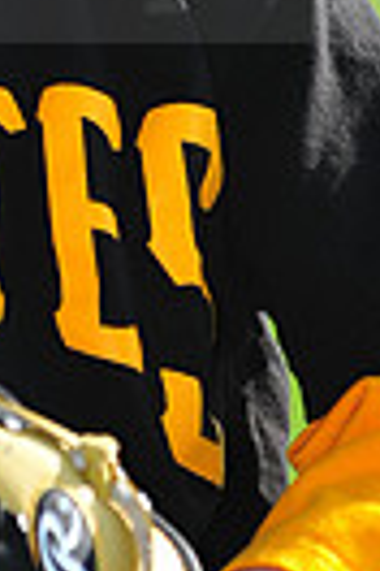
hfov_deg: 1.6
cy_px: -95
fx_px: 13948
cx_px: -164
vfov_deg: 2.3
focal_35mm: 881
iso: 200
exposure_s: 1/1000
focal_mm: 200
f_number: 4
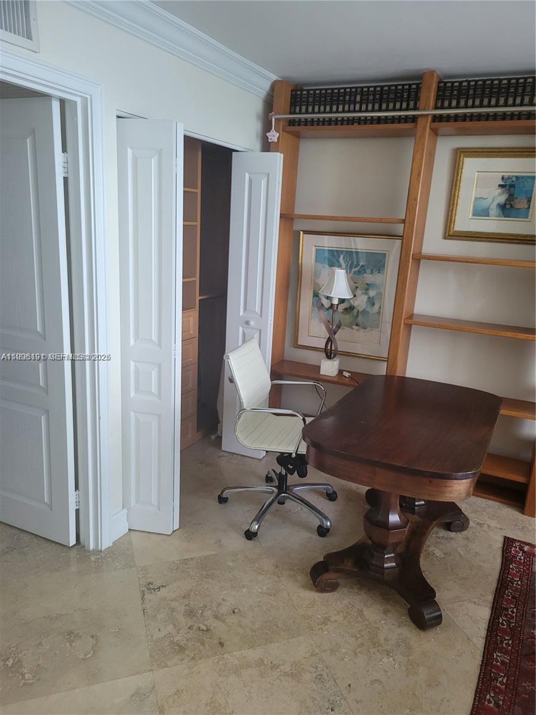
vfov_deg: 67.3
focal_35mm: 26
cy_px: 358
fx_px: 537
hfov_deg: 53.1
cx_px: 268
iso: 250
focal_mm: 5.4
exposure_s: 1/120
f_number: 1.8
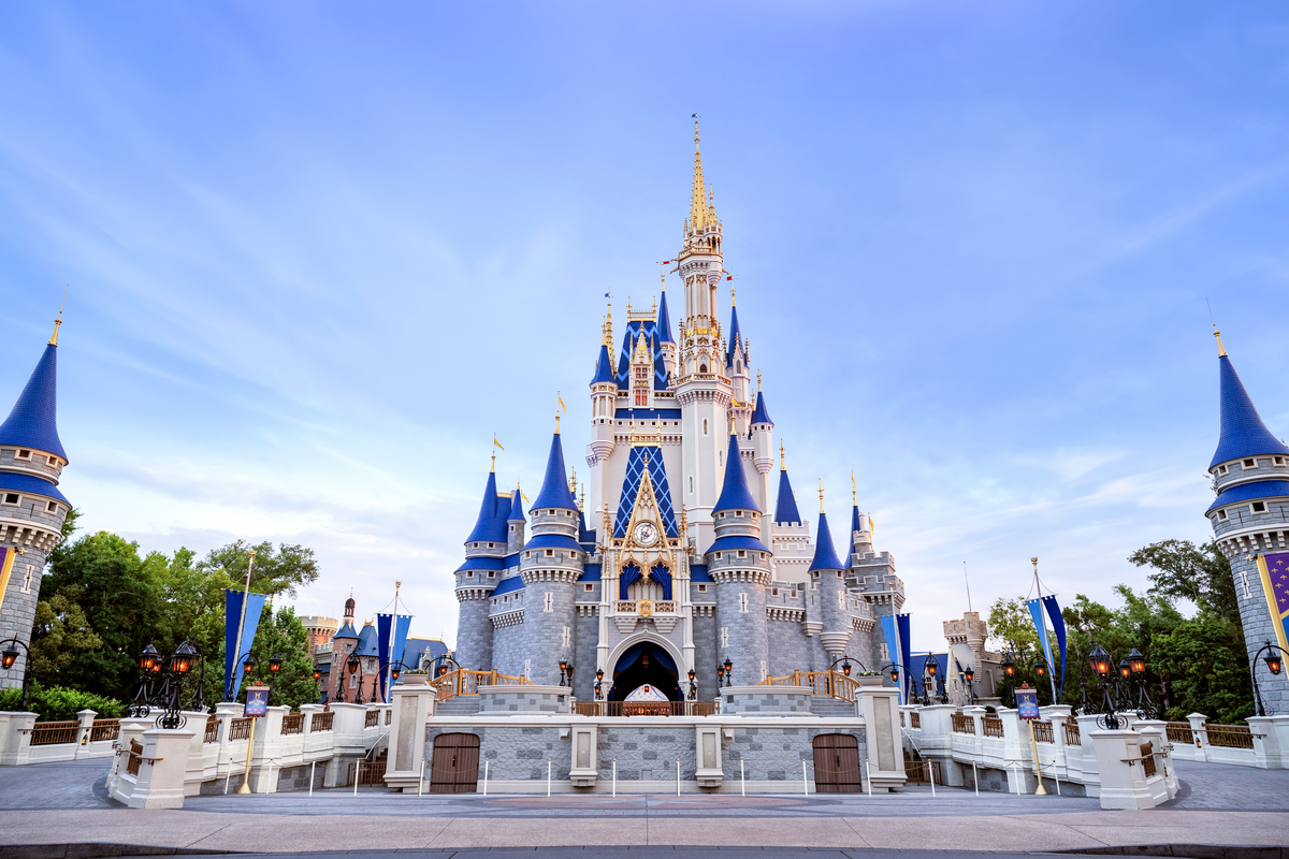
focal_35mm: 24
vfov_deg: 53.1
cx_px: 644
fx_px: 859
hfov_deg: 73.7
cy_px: 430
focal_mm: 24
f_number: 5.6
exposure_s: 1/125
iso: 800
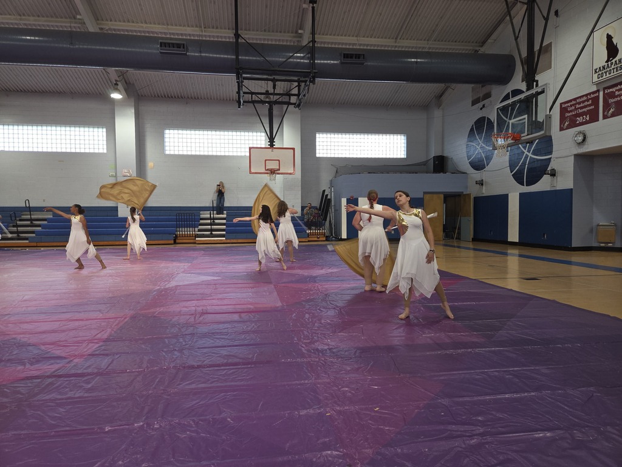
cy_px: 234
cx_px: 311
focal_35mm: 23
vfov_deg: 58.9
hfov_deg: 73.9
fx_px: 413
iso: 80
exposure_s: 1/60
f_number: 1.8
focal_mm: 5.4
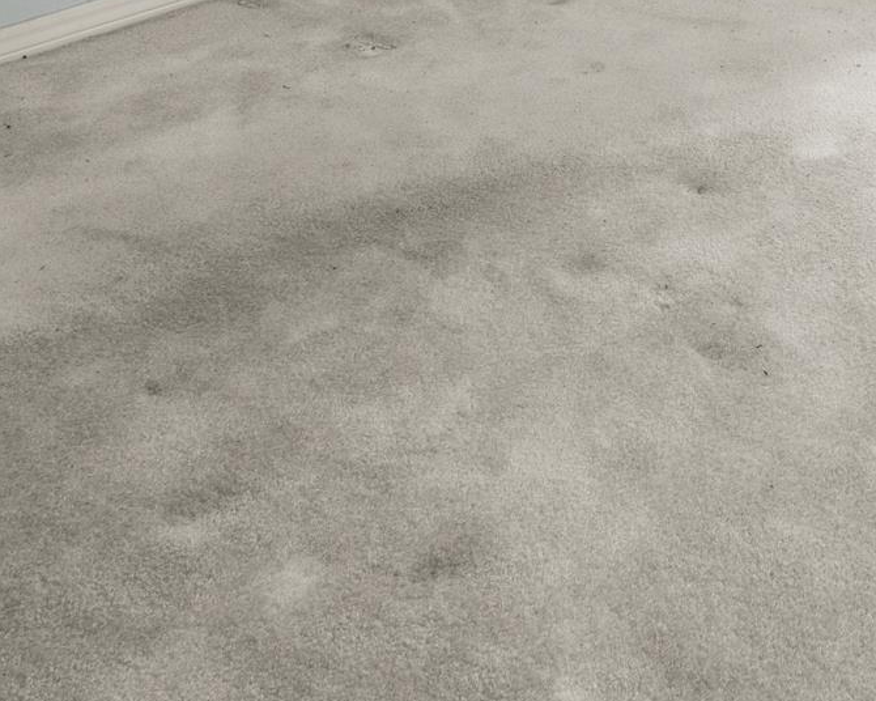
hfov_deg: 29.3
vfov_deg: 18.5
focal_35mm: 63
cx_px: 705
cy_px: -587
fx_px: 1633
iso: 320
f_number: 8
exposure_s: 1/1.25
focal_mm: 10
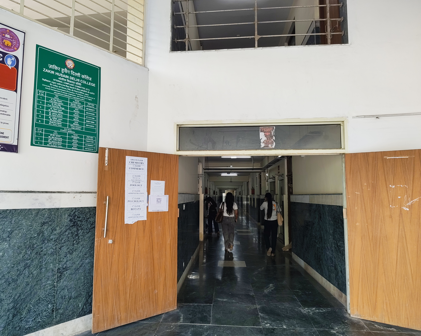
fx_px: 311
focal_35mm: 25
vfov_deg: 56.8
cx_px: 197
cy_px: 168
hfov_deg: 68.0
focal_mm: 5.56
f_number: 1.88
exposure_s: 1/50
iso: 68
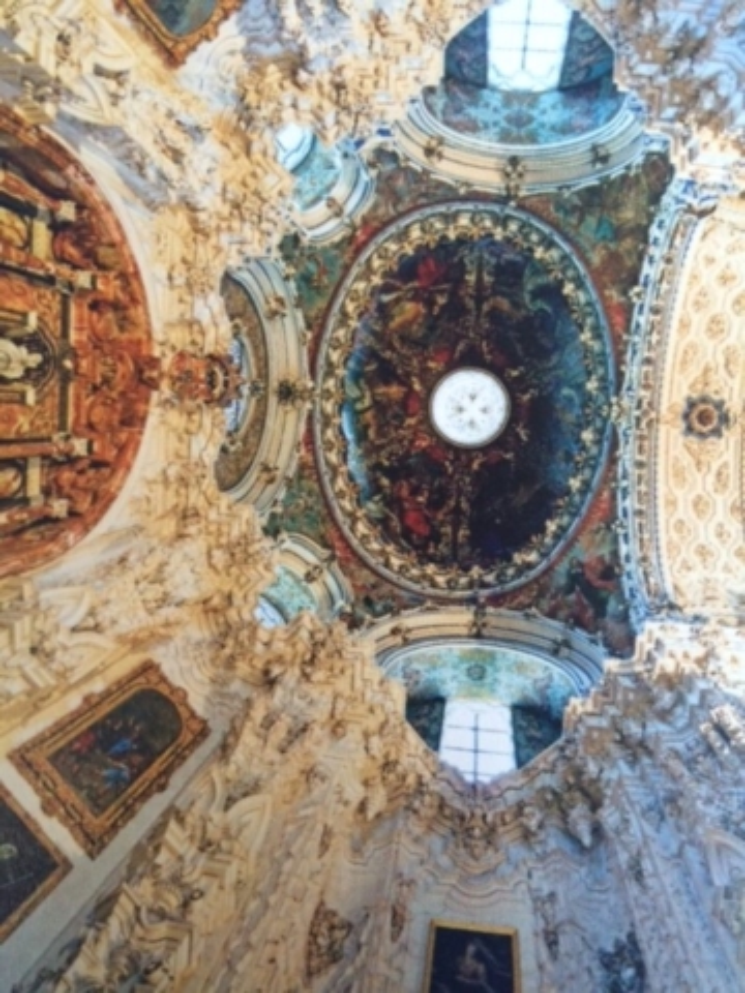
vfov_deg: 61.7
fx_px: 832
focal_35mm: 29
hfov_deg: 48.2
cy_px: 496
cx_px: 372
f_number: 2.2
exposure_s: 1/33
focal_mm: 4.15
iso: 80
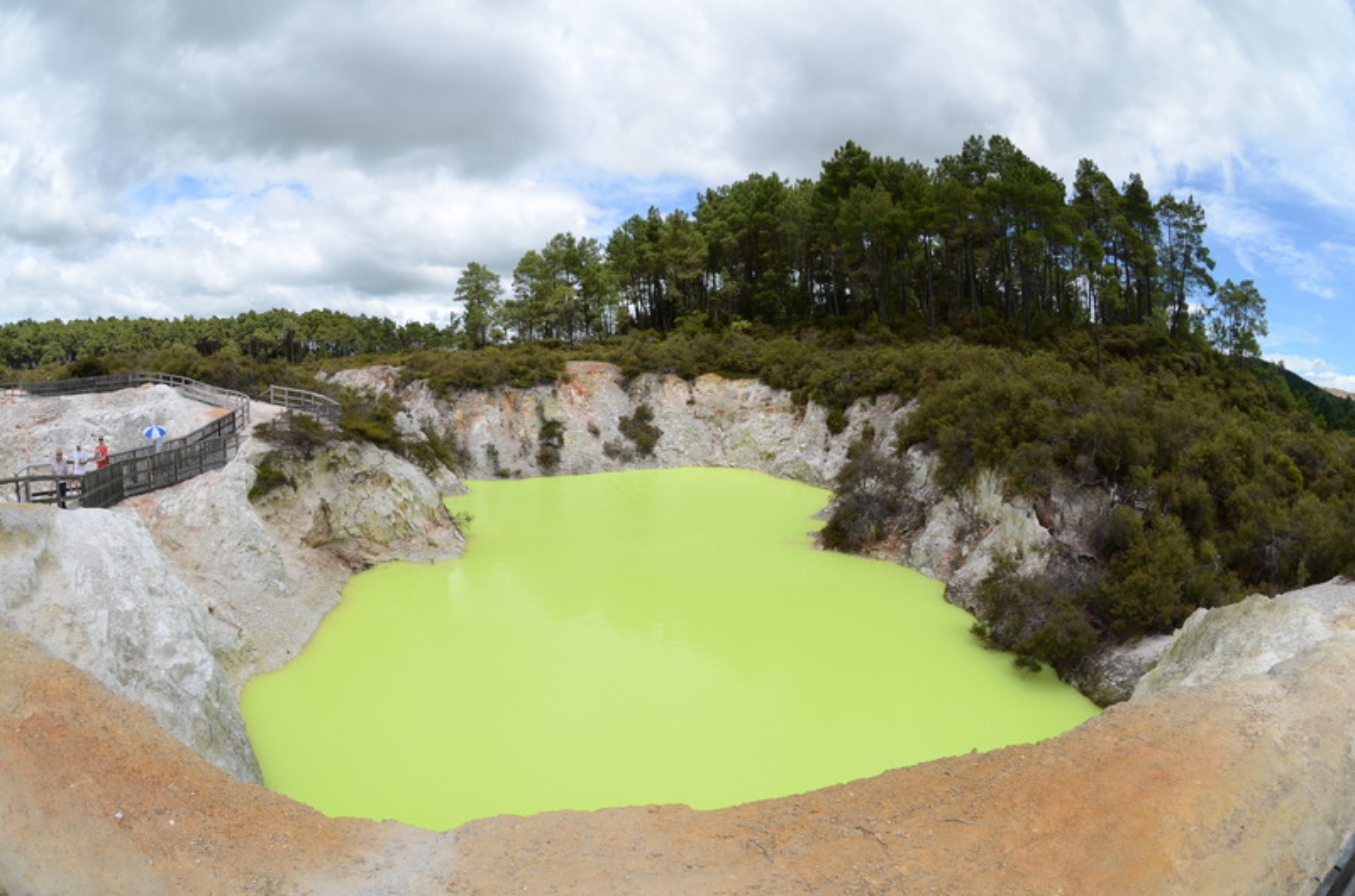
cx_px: 678
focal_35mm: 16
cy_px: 448
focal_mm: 10.5
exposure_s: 1/250
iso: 100
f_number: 8
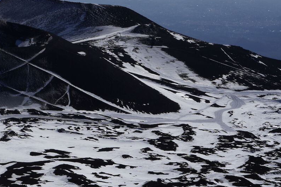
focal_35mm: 117
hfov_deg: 16.4
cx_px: -105
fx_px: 913
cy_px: -19
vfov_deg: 11.5
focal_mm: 39
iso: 100
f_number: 16
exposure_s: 1/320
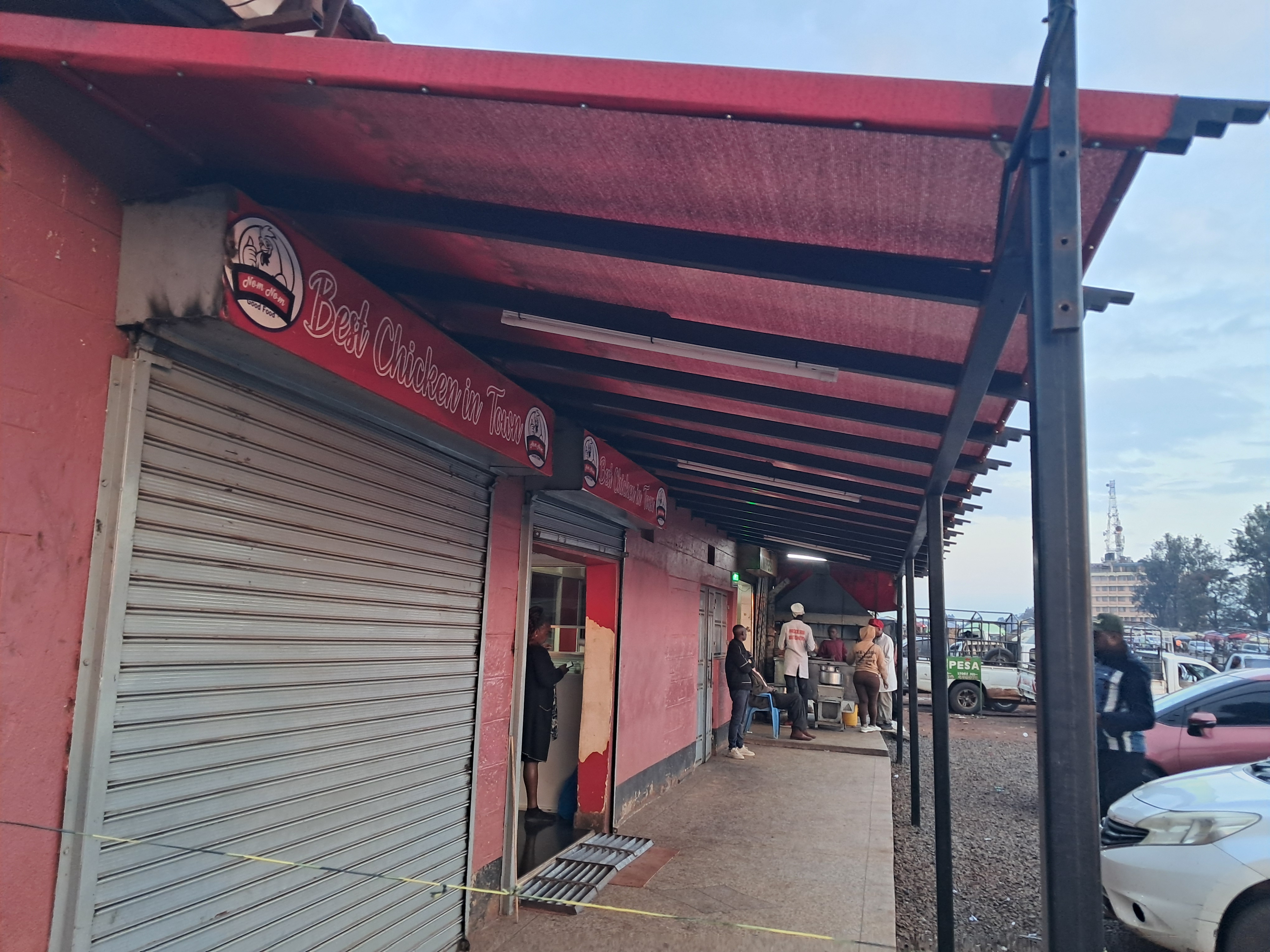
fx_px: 991
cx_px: 635
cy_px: 476
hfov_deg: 65.3
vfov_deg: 51.4
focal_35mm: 27
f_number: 1.8
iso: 250
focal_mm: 4
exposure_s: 1/50
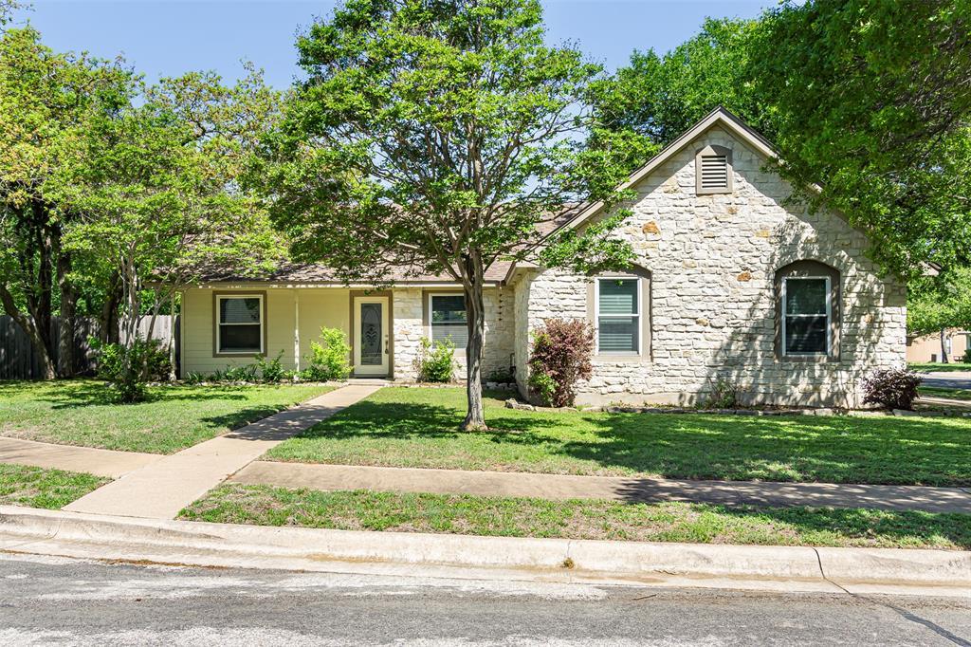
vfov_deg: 36.8
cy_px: 324
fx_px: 971
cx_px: 486
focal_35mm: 36
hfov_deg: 53.1
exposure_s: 1/500
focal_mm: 24
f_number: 8
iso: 200
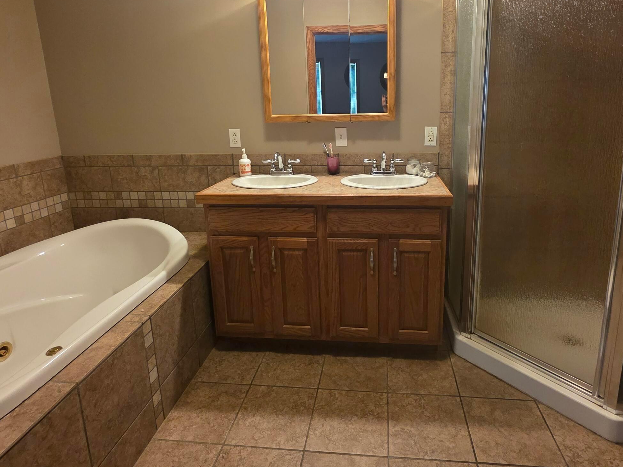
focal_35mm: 20
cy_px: 186
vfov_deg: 65.3
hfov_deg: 81.3
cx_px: 351
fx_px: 360
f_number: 1.9
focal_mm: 2.2
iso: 500
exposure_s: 1/60
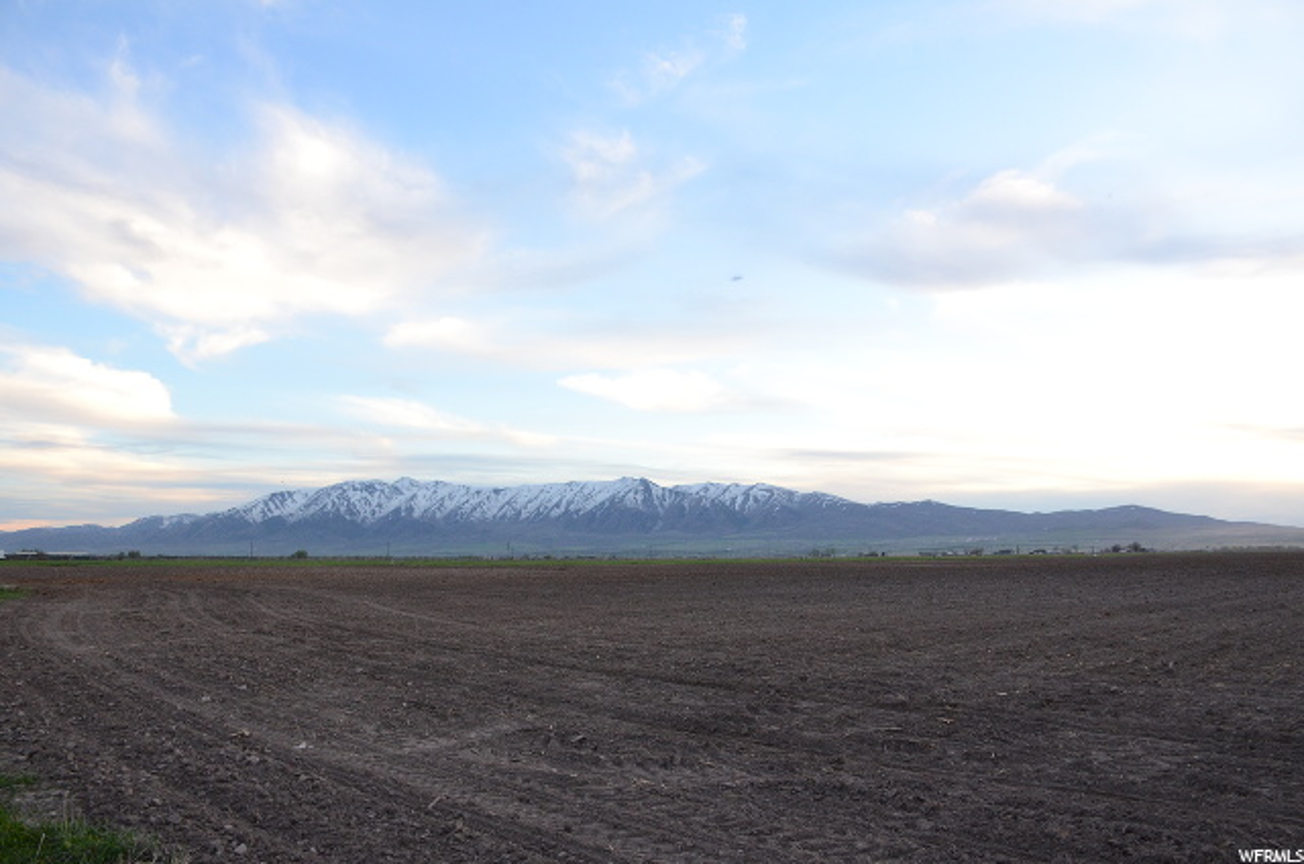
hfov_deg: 67.5
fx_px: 976
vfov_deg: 47.7
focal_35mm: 27
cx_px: 652
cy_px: 432
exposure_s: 1/250
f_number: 6.3
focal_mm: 18
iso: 1250
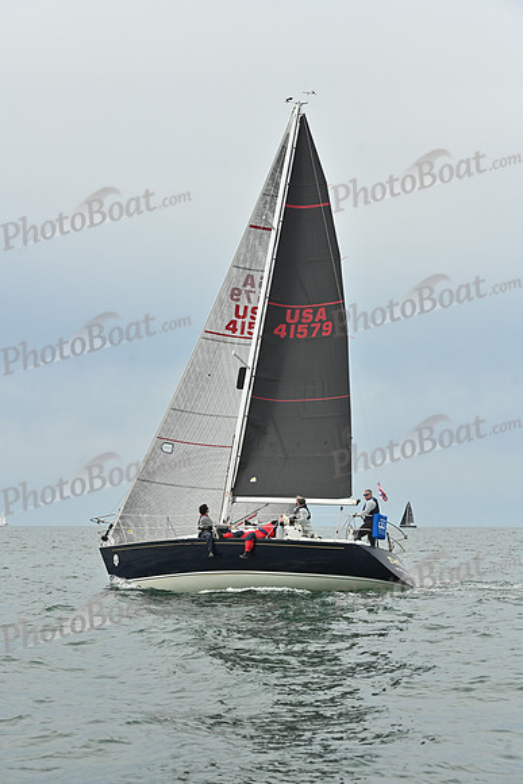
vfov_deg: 24.8
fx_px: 1786
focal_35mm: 82
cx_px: 262
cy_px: 392
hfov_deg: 16.7
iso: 320
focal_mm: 82
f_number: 7.1
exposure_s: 1/1600
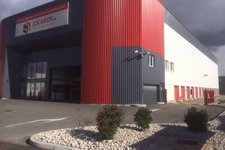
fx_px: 194
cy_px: 66
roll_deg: -0.3
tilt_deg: +6.0
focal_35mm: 31
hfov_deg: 60.3
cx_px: 112
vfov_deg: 42.2
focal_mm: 4.15
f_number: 2.2
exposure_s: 1/3425
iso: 32
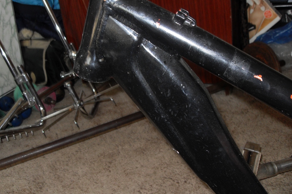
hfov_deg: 49.6
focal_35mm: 39
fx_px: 316
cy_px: 85
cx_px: 145
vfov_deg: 34.2
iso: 100
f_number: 2.8
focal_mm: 6.3
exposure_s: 1/45
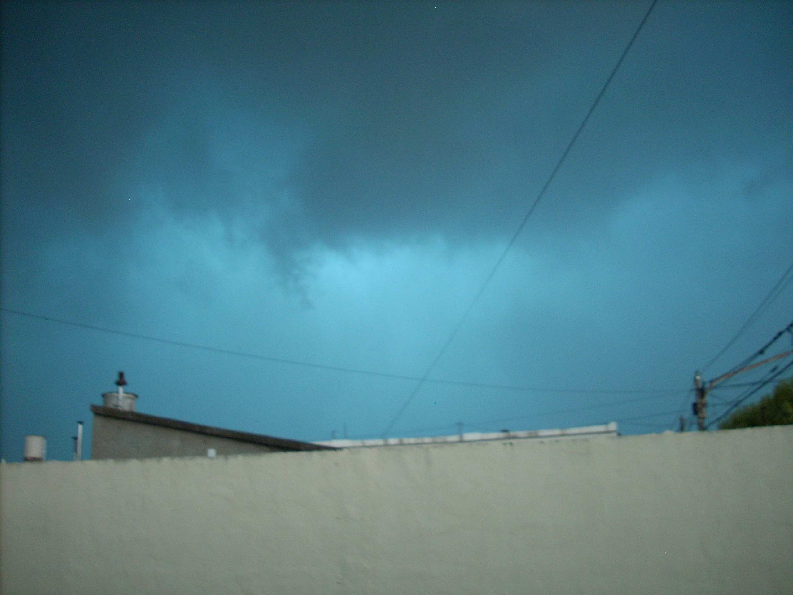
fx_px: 848
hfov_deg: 50.1
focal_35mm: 37
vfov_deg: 38.7
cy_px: 298
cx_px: 396
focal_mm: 6.2
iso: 141
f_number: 2.8
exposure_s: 1/30
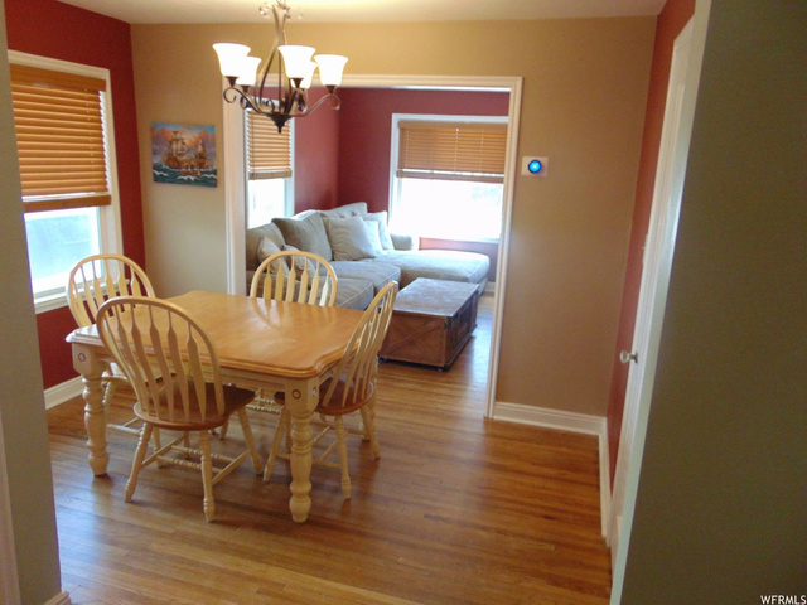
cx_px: 404
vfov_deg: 54.9
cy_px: 302
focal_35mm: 25
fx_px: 583
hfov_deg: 69.4
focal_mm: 4.5
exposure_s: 1/50
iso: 250
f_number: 3
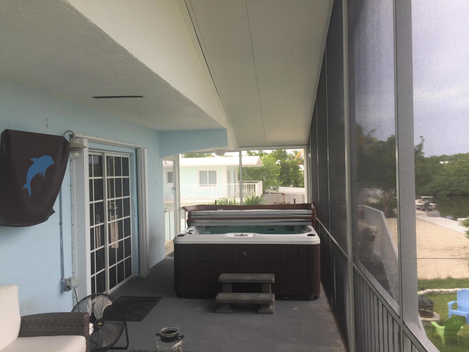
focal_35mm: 29
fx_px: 393
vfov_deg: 48.2
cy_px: 176
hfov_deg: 61.7
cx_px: 234
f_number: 2.2
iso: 32
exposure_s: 1/222
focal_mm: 4.15
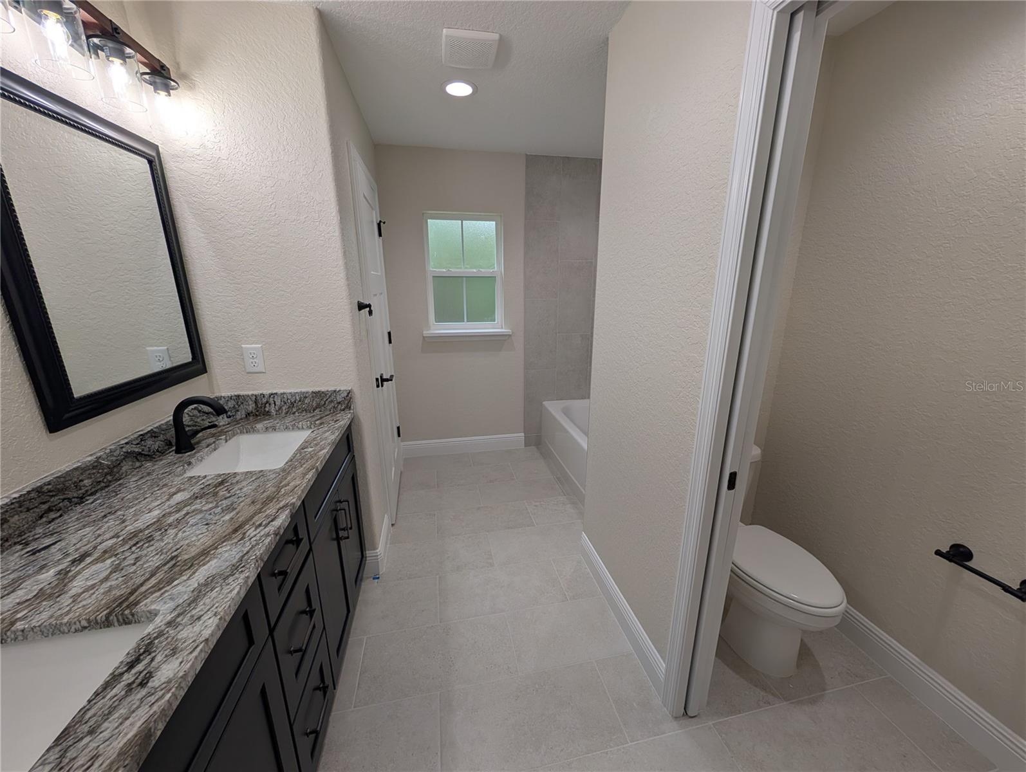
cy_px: 386
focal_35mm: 12
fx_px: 356
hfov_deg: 110.5
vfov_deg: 94.6
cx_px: 513
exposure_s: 1/258
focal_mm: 2.02
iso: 42
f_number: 1.7
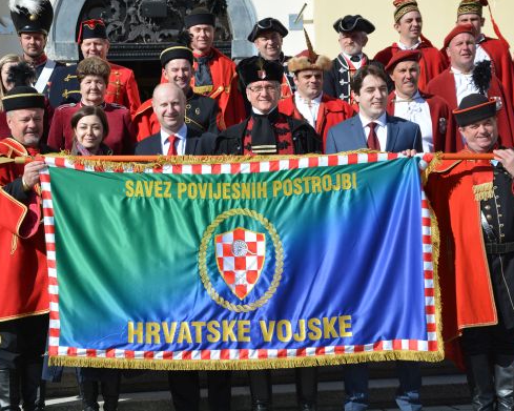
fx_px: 1293
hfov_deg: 22.5
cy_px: 205
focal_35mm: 85
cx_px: 260
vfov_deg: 18.1
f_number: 5.6
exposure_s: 1/1250
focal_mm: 50
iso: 250
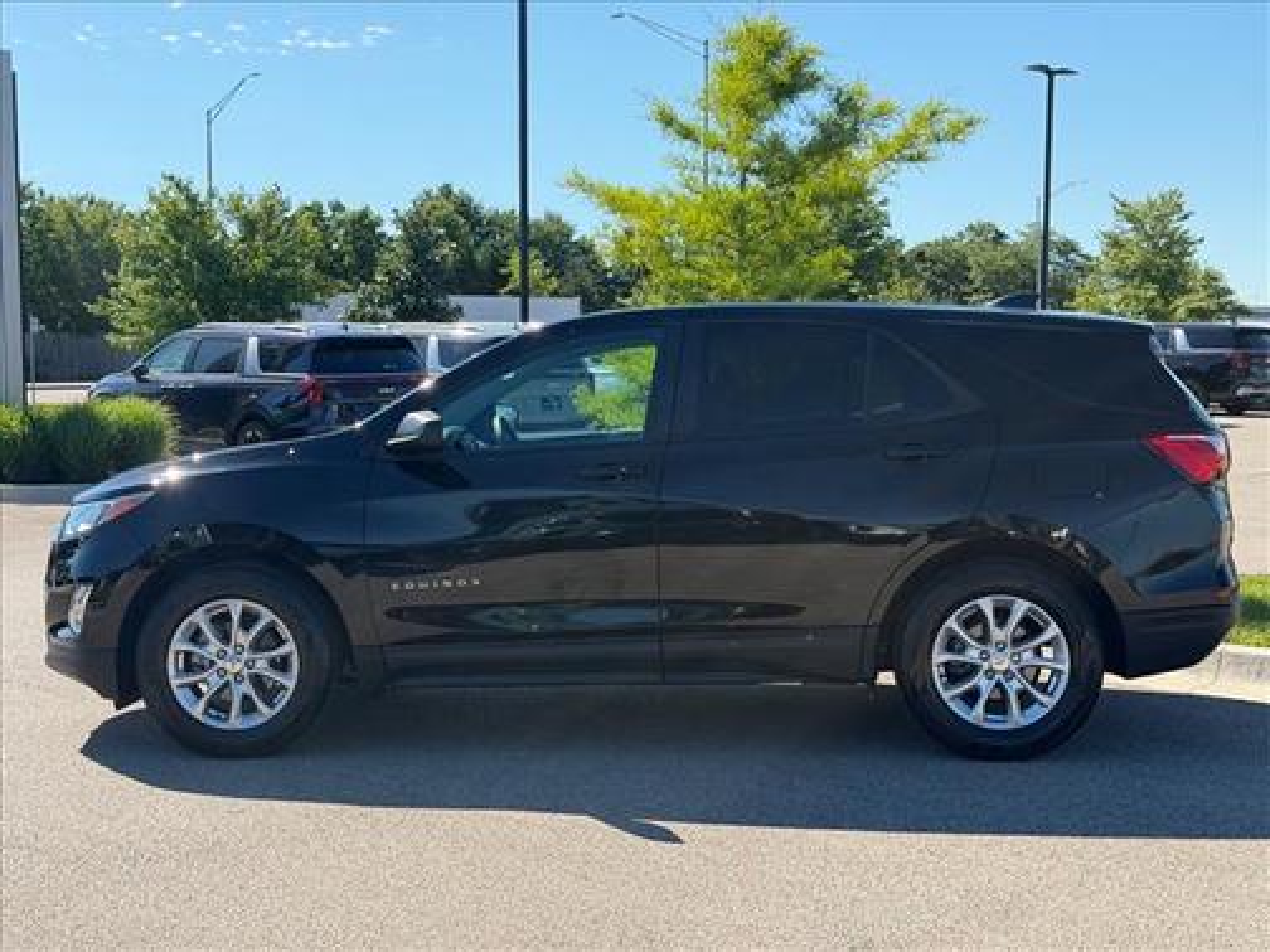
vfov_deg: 30.3
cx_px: 635
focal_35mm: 48
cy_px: 476
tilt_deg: -3.8
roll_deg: +0.2
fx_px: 1761
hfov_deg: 39.7
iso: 80
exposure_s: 1/2976
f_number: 1.78
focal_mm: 6.76
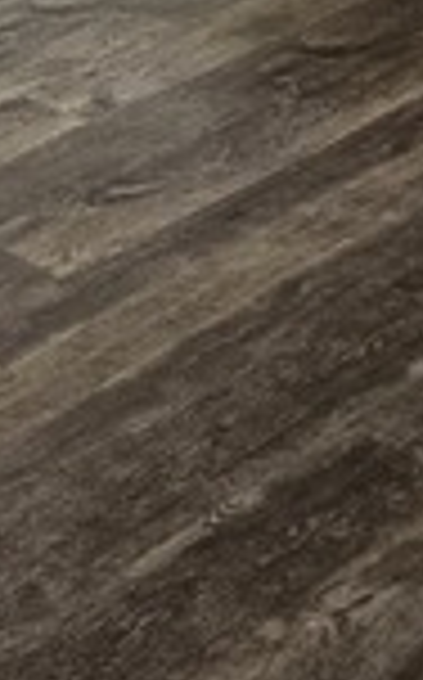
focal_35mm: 108
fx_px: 1998
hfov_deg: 11.6
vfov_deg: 18.6
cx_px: -209
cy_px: -59
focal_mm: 5.4
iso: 160
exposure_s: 1/120
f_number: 1.8
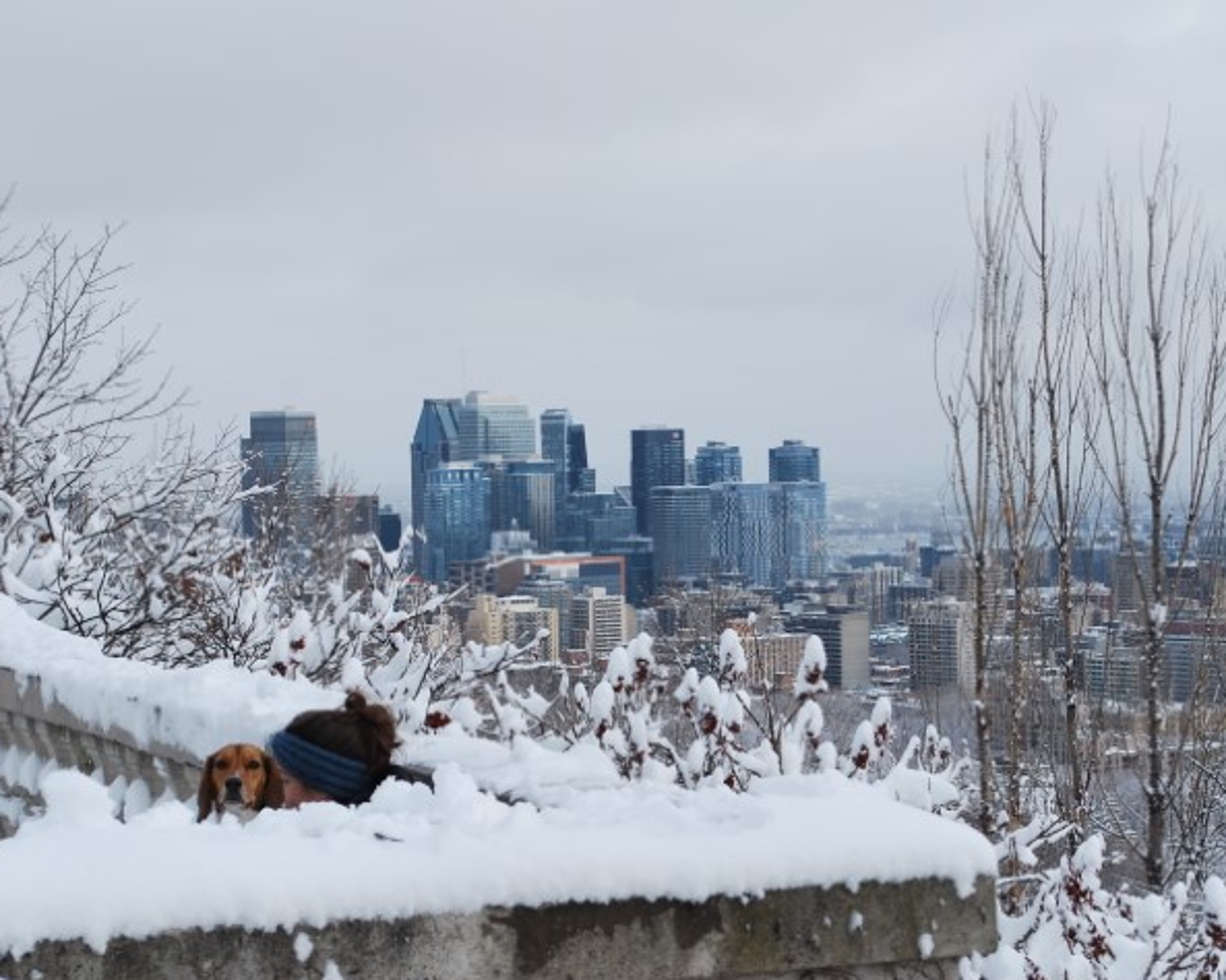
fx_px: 3394
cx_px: 681
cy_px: 494
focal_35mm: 94
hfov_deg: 20.5
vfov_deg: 16.4
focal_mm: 55
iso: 125
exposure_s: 1/250
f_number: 10
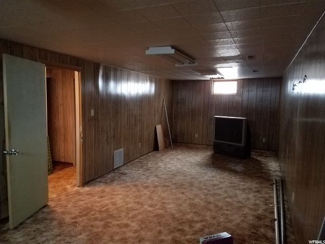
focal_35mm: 26
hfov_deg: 67.3
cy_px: 122
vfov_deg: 53.1
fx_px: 244
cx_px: 162
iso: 250
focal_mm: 4.2
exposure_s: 1/10
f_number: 1.7
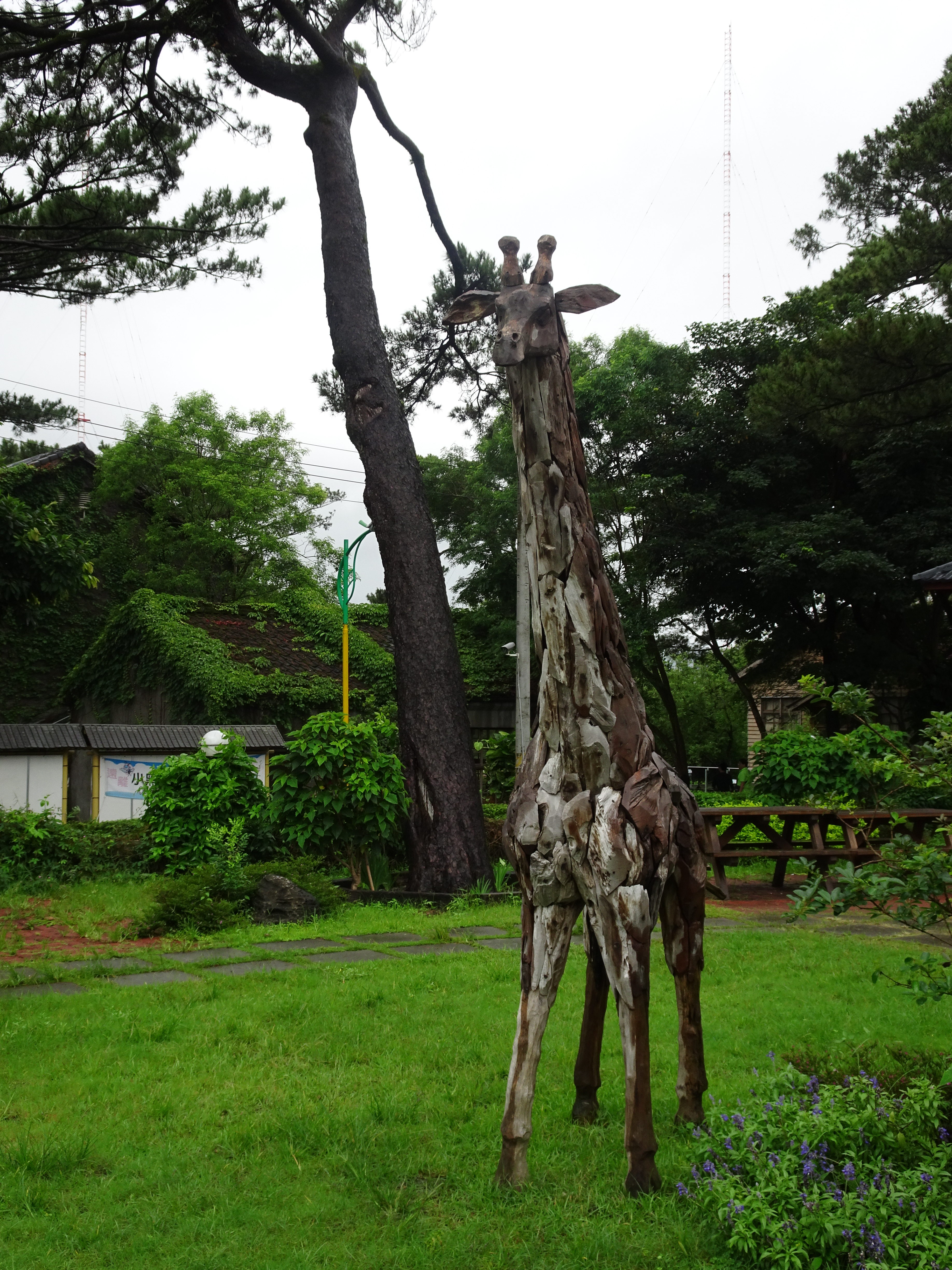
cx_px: 476
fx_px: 1393
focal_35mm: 38
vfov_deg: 49.0
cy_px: 635
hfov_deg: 37.7
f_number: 4
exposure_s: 1/60
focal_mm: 6.56
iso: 80
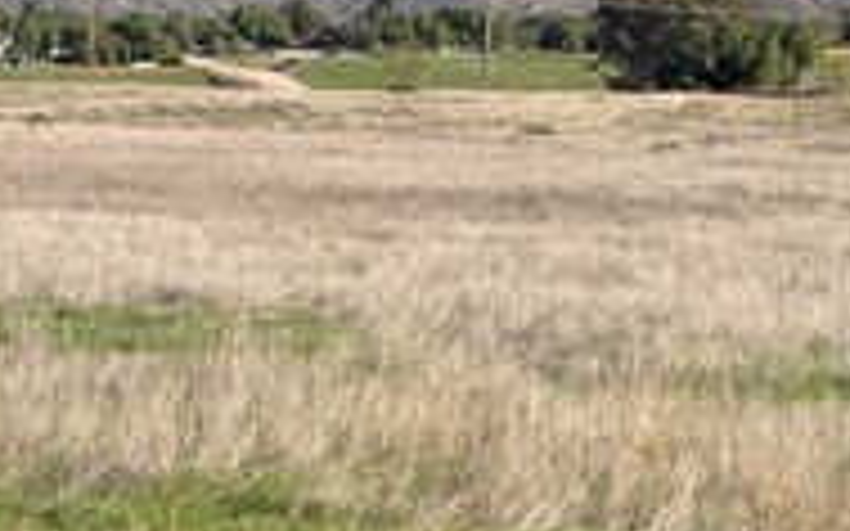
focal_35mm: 172
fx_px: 3983
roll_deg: -2.2
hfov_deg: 12.2
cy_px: 364
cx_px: 238
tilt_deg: -2.2
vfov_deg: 7.6
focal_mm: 6.76
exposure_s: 1/4878
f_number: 1.78
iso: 64
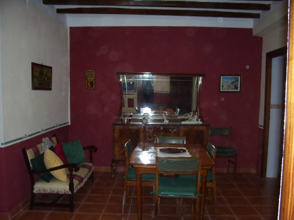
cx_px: 147
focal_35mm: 34
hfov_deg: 54.0
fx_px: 289
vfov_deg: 41.8
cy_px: 110
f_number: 2.7
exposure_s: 1/60
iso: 80
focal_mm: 5.6
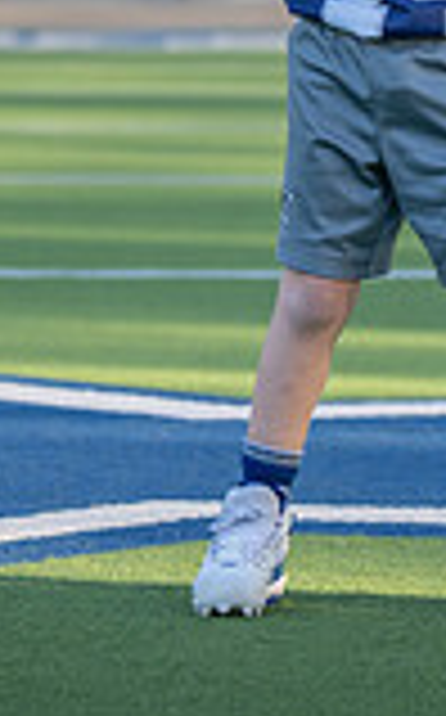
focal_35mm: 319
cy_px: -68
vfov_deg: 6.6
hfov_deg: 4.1
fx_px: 6221
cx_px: 396
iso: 100
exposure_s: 1/400
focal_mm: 70
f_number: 2.8
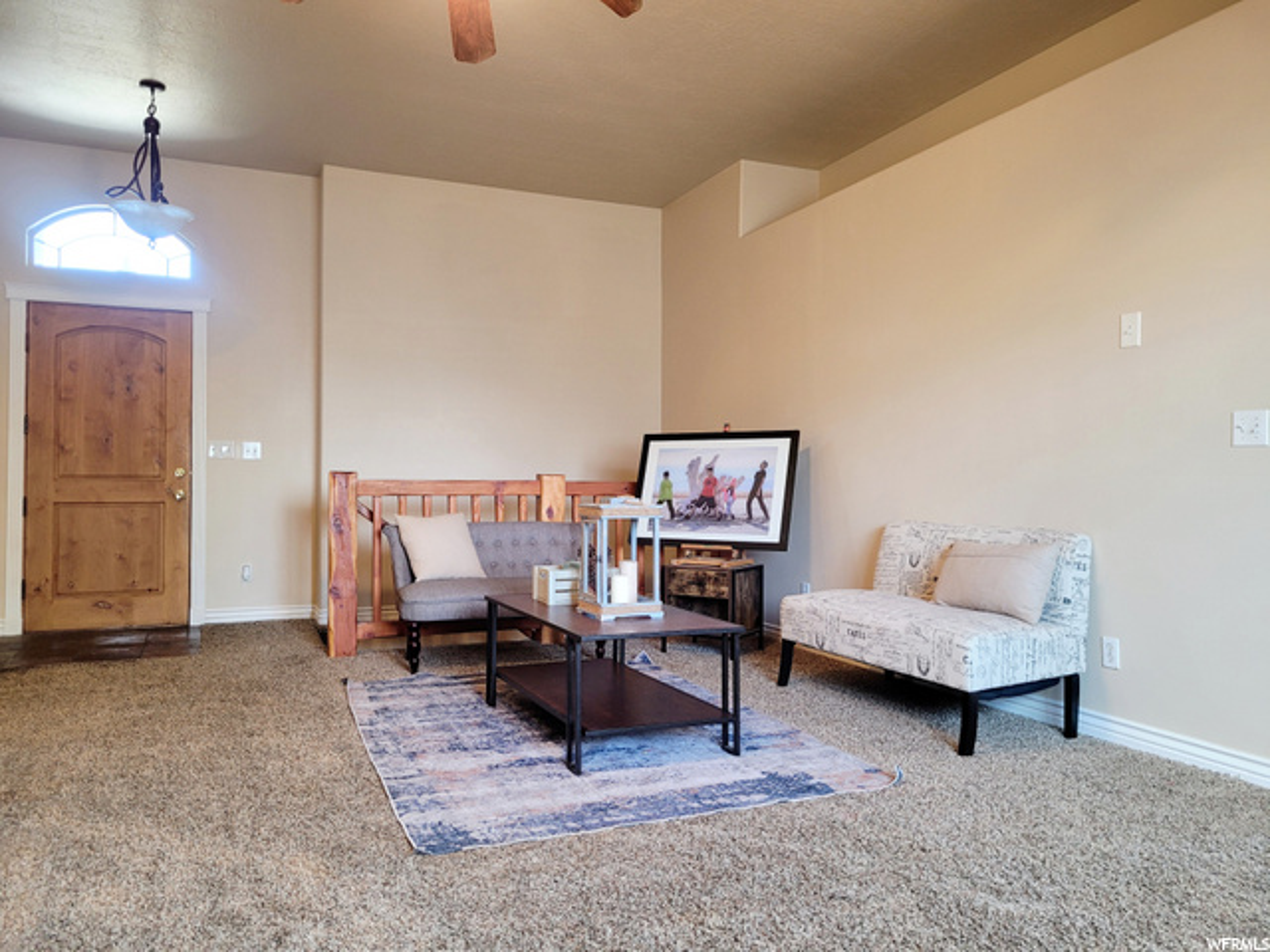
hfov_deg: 67.3
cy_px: 476
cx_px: 635
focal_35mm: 26
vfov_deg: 53.1
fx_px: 954
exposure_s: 1/60.2
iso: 200
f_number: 1.8
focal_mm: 5.4
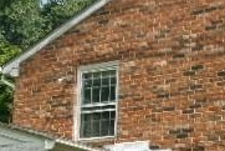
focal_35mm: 103
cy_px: 190
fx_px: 644
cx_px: 193
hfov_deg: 19.5
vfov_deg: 12.9
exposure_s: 1/75
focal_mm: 5.1
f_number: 10.8
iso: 100
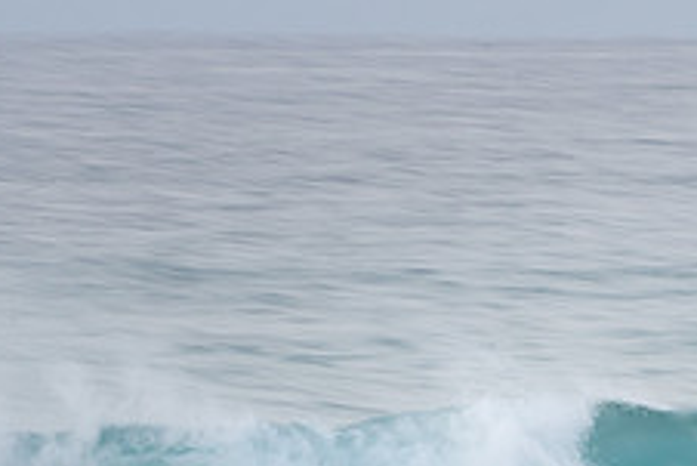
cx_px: 851
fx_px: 15692
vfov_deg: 1.7
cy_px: 520
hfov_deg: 2.5
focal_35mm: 810
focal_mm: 200
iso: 100
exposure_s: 1/15
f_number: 25
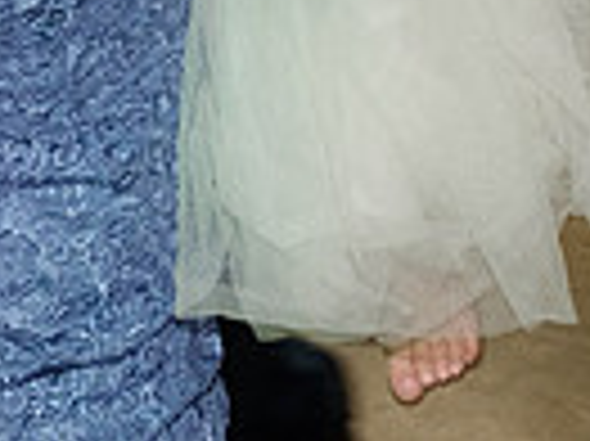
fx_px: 3150
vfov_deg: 7.8
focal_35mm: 185
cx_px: 266
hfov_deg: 10.7
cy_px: -349
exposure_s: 1/40
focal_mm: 19.1
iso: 1600
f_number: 4
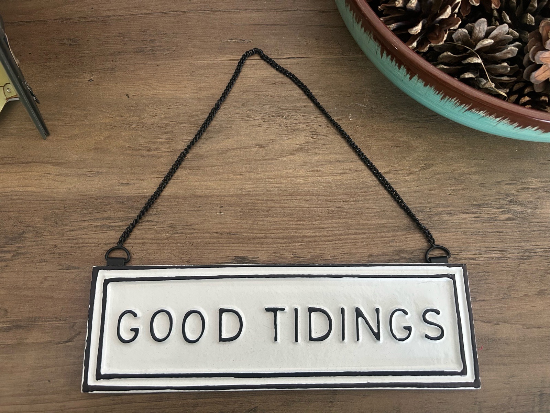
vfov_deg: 53.1
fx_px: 413
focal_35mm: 26
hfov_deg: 67.3
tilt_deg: -74.2
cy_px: 206
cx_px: 275
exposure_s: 1/60
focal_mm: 5.7
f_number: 1.5
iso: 250
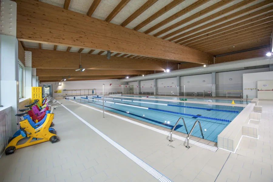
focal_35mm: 14
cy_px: 91
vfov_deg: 81.1
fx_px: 106
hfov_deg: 104.3
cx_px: 136
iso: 200
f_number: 5
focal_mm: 14
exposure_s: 1/100
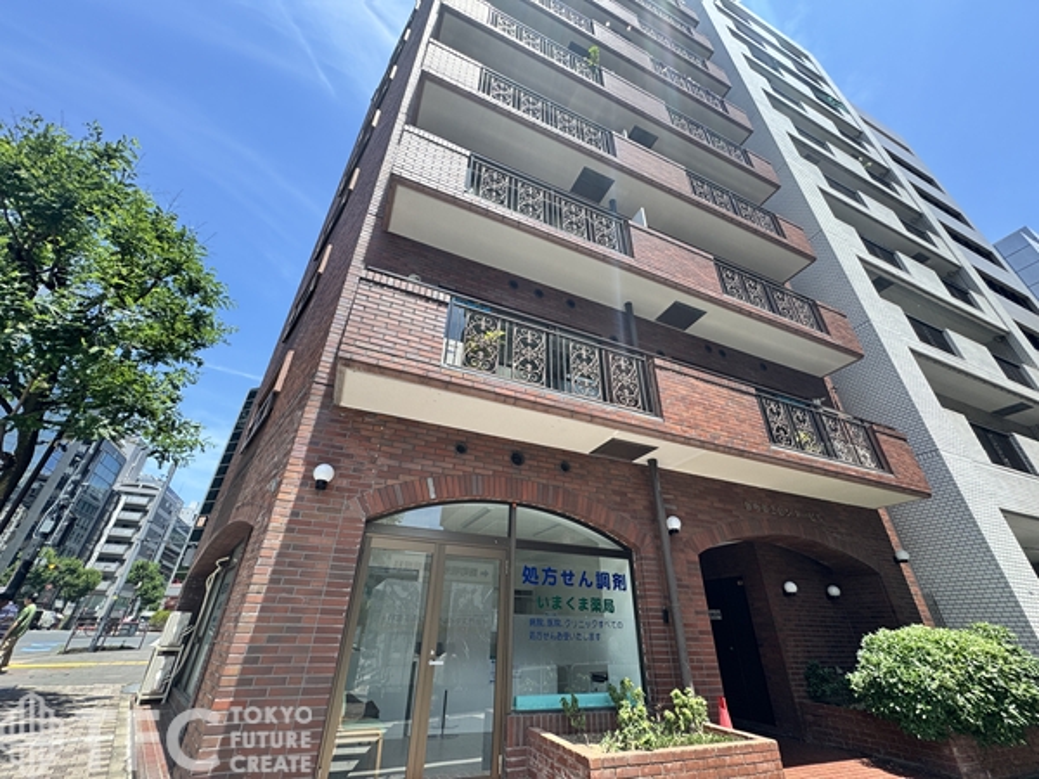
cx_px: 520
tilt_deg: +32.0
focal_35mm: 14
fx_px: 420
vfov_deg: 85.7
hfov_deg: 102.1
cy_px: 390
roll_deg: -1.1
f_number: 2.2
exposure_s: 1/625
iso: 50
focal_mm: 2.22
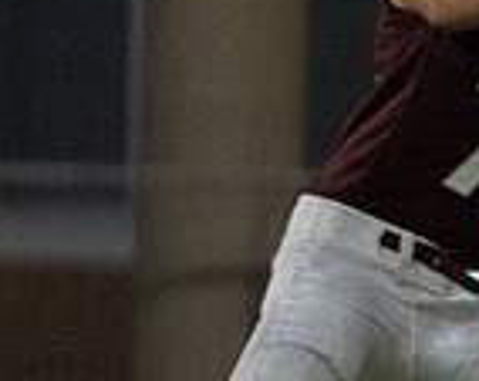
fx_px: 17854
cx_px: 1272
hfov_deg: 1.5
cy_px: 232
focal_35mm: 1262
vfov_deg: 1.2
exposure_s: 1/1250
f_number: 2.8
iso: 5000
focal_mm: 200
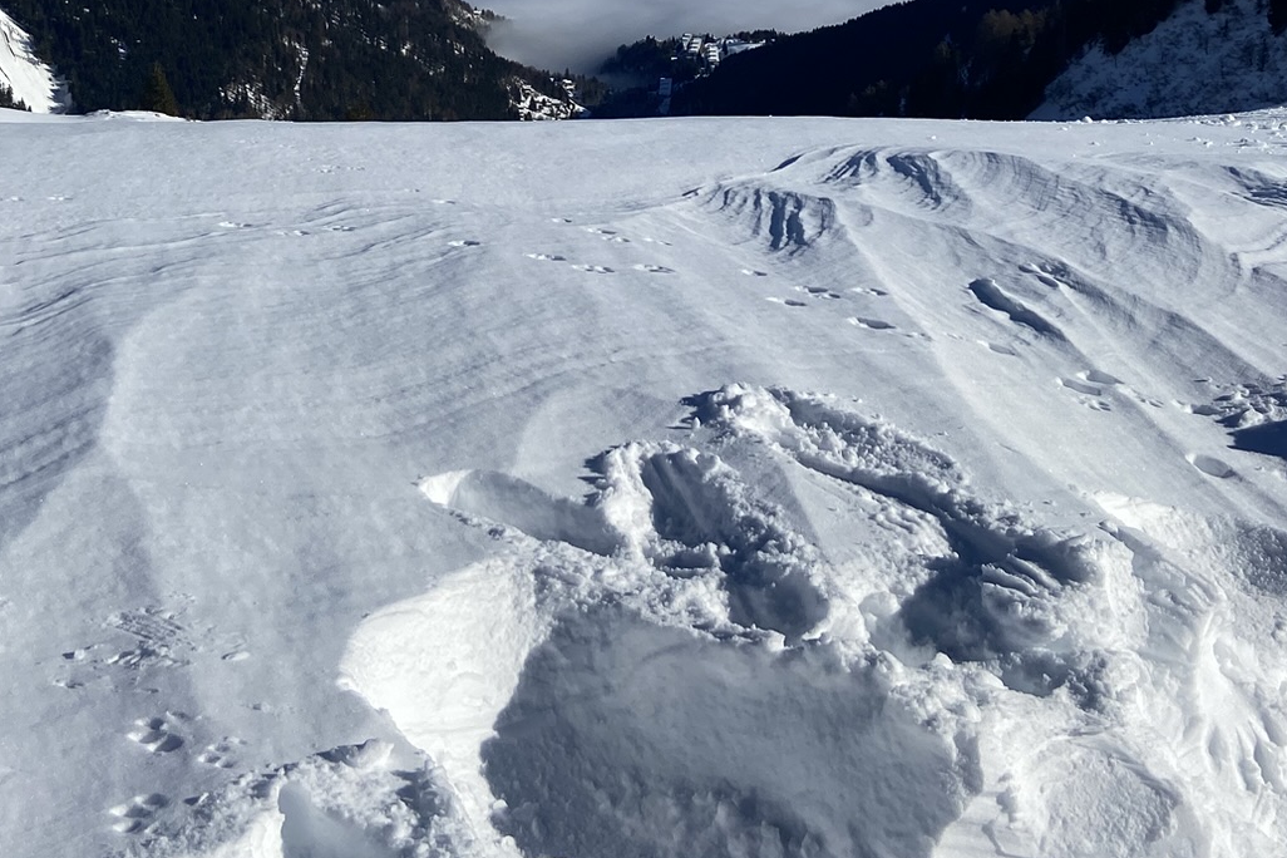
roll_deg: -0.4
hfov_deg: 36.9
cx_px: 655
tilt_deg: -8.6
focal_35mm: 54
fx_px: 1930
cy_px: -77
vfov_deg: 23.6
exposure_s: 1/7692
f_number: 1.8
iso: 32
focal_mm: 4.25
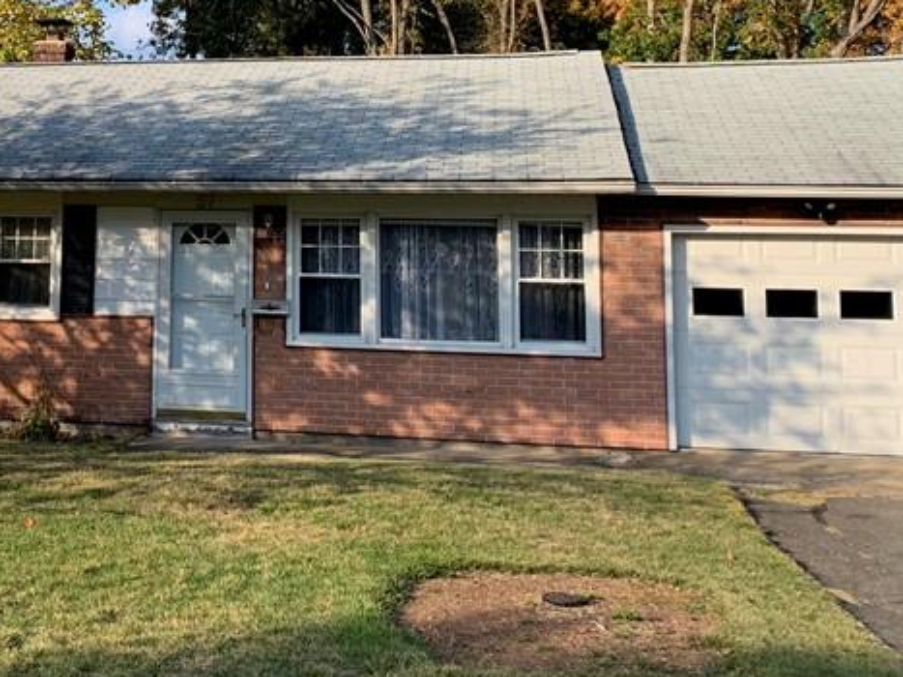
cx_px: 147
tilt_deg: +7.4
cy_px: 110
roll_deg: -1.9
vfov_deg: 25.1
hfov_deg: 32.6
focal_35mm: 57
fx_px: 1487
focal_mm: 4.25
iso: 25
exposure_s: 1/936
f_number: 1.8
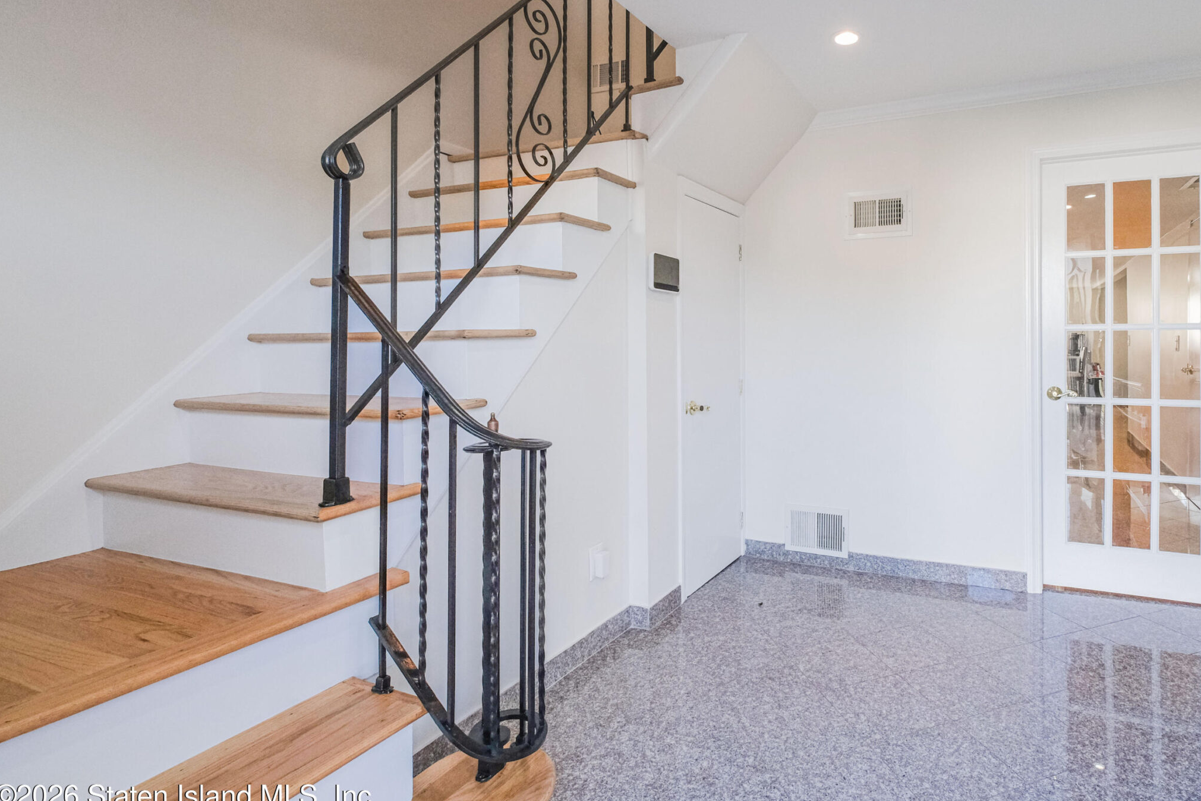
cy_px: 335
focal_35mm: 19
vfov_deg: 64.2
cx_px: 753
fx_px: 634
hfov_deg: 85.2
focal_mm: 10
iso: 1600
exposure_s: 1/80
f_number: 7.1
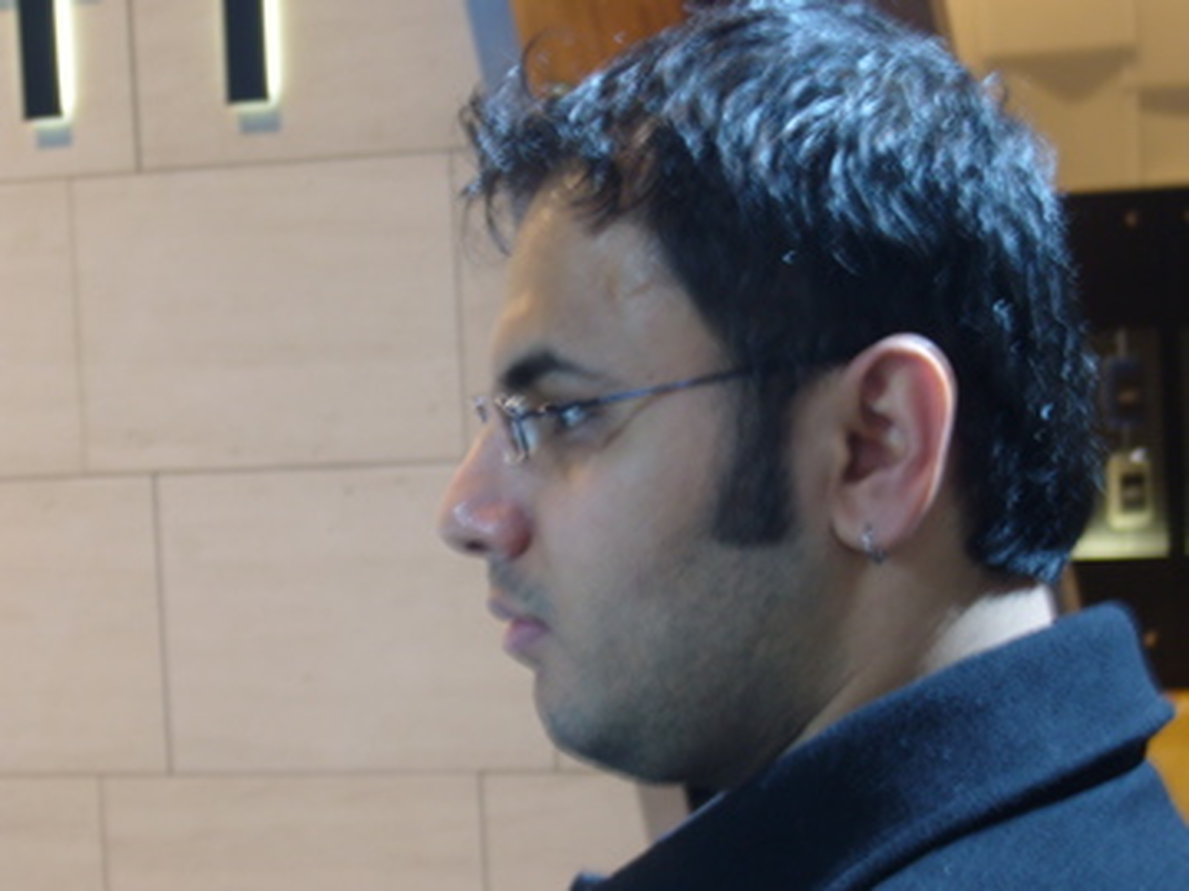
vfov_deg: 17.2
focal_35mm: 86
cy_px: 446
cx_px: 594
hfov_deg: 22.8
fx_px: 2954
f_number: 4.5
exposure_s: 1/15
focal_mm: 14.3
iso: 100
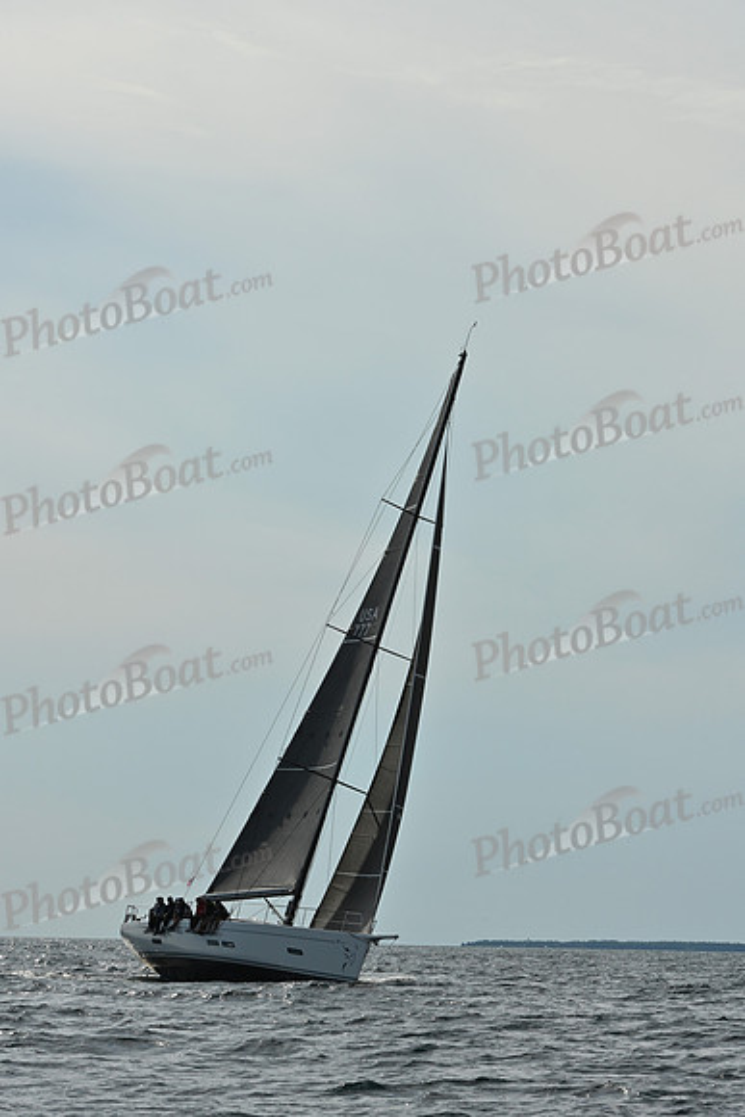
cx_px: 372
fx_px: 4343
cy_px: 558
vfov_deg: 14.7
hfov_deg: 9.8
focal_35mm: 140
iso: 320
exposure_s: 1/1000
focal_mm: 140
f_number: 14
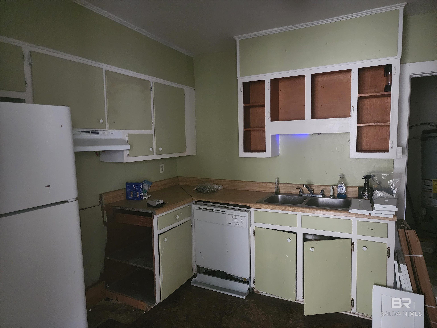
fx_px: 290
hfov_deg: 73.9
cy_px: 164
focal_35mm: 23
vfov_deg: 58.9
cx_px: 218
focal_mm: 6.4
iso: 1000
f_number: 1.8
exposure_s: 1/24
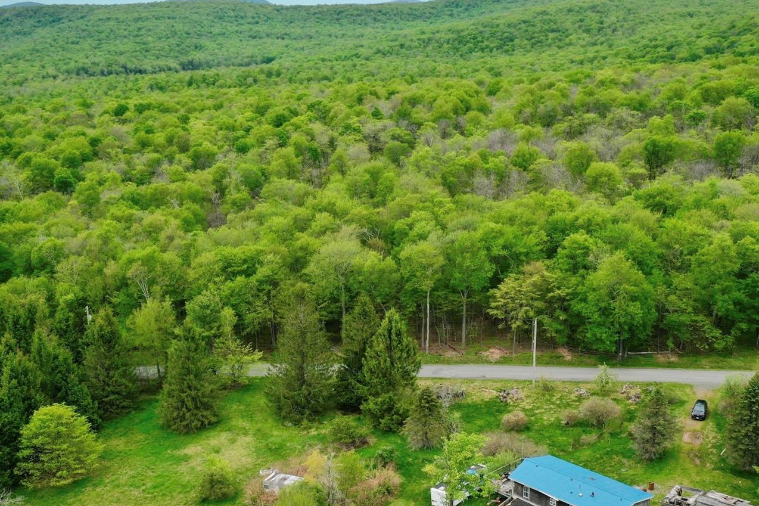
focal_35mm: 45
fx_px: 949
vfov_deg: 29.8
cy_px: 298
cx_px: 395
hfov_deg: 43.6
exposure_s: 1/200
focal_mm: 10.26
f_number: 8
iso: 100
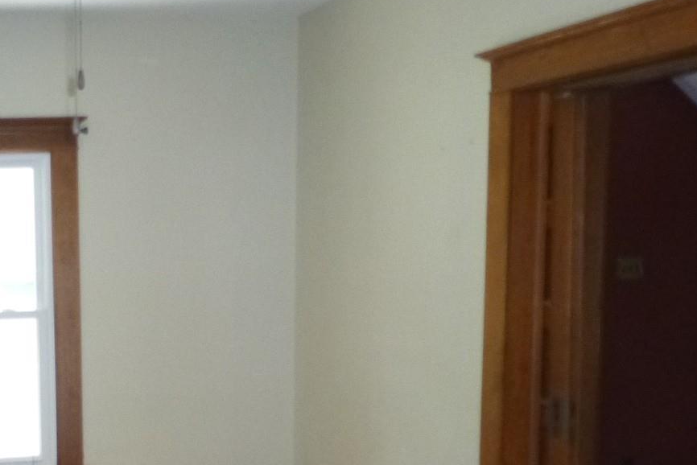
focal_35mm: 59
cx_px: -13
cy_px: 439
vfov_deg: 22.3
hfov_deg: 31.2
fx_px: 1143
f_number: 3.3
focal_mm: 4.3
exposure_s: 1/60
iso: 400
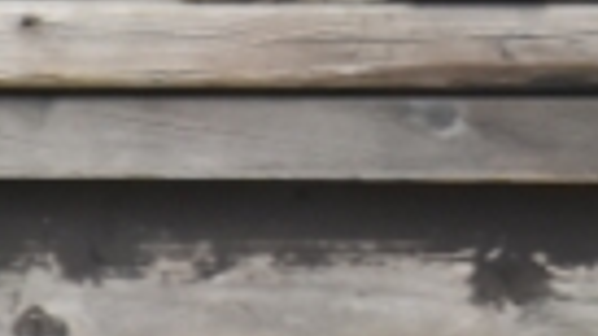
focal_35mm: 3511
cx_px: 921
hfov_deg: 0.6
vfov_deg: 0.3
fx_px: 55662
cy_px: 31
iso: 800
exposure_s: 1/320
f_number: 8
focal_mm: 300
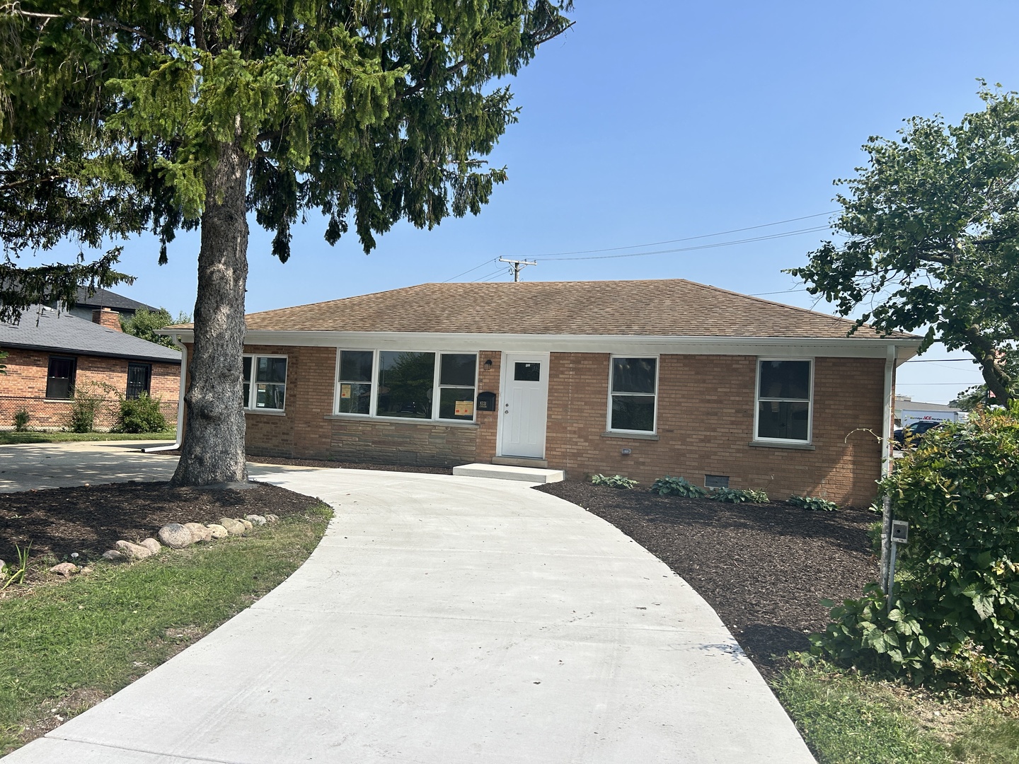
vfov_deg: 53.1
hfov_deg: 67.3
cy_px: 382
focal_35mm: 26
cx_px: 510
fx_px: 765
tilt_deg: +2.6
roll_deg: -2.4
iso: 50
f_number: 1.5
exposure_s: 1/5882
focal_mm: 5.7
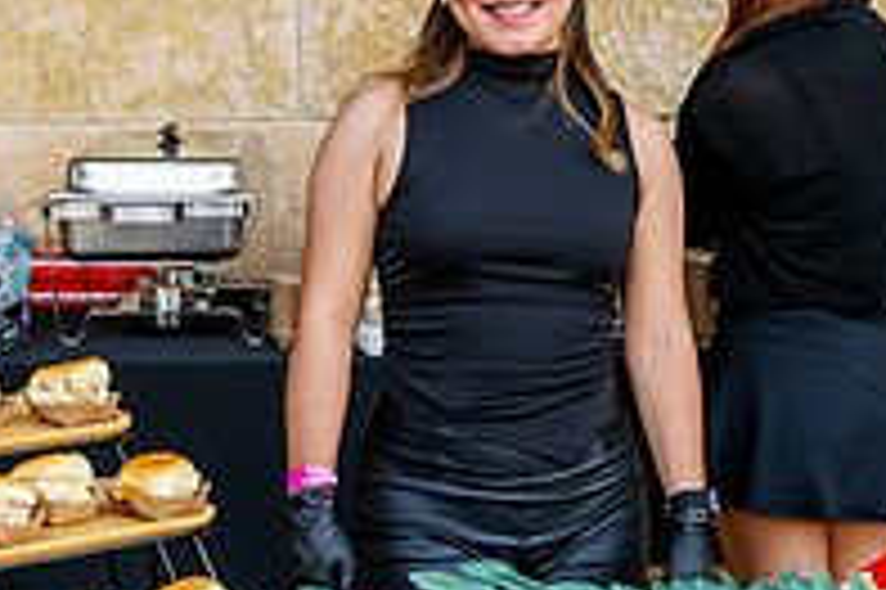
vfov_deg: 11.8
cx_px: 562
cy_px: 471
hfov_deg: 17.8
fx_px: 2828
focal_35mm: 115
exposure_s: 1/500
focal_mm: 39
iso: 1250
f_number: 4.5
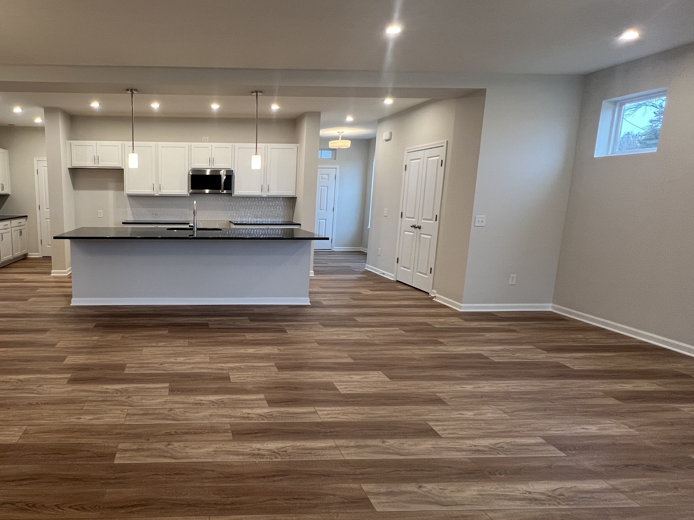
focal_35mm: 19
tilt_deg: -8.9
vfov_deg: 68.7
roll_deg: -0.6
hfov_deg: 80.0
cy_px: 260
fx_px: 381
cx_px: 199
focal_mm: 1.57
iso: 160
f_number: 1.8
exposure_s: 1/120
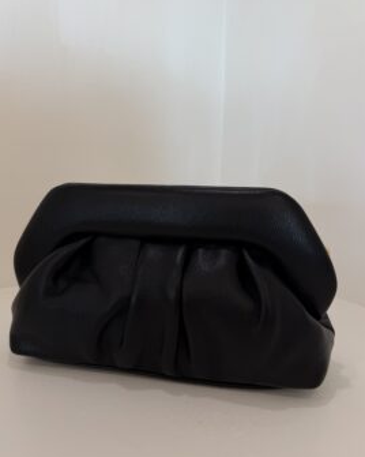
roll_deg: +0.1
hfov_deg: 51.5
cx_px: 181
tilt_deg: -9.7
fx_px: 378
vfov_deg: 62.2
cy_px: 222
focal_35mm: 28
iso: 64
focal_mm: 6.76
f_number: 1.78
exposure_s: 1/214
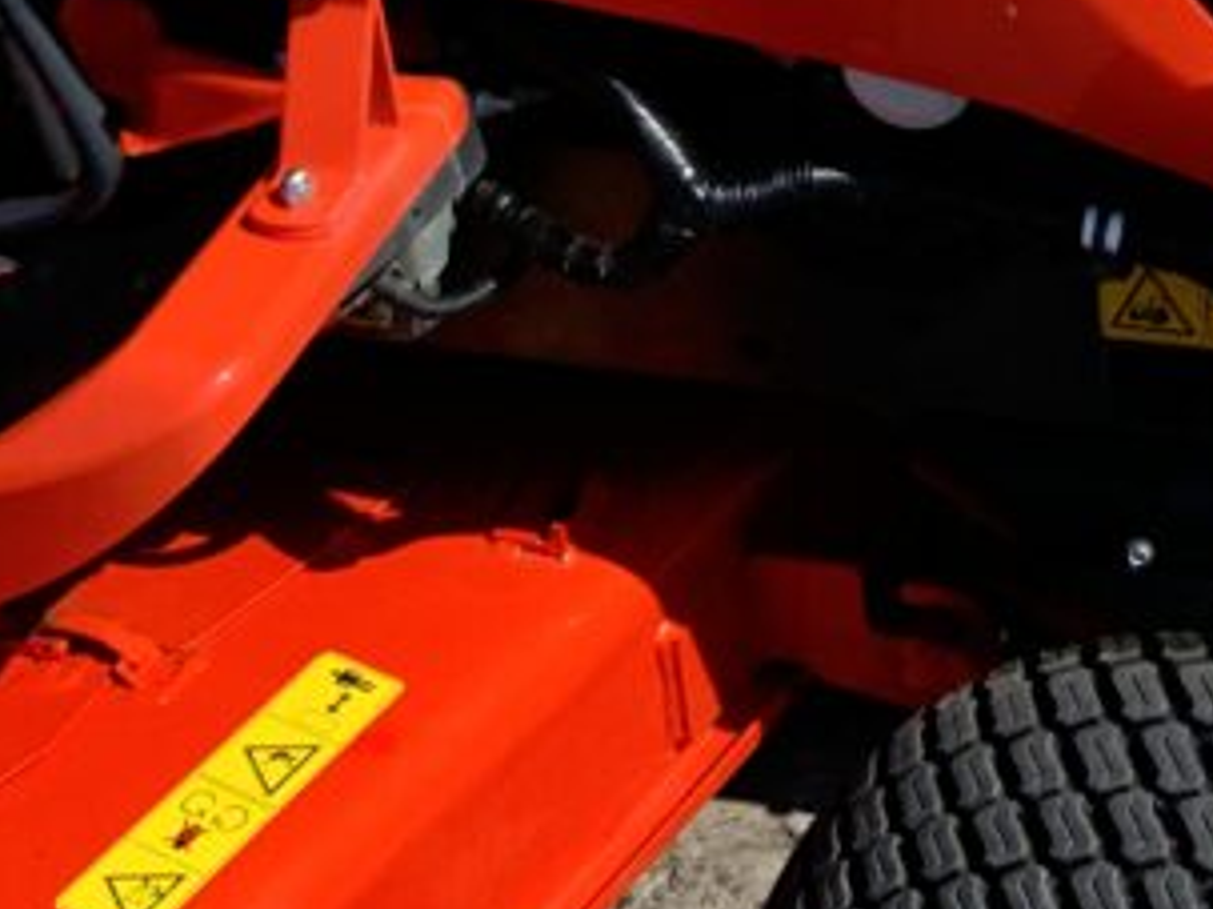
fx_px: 3433
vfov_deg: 13.9
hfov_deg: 19.2
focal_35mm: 98
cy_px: -577
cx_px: 1337
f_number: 1.8
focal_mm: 3
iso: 20
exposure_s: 1/2320
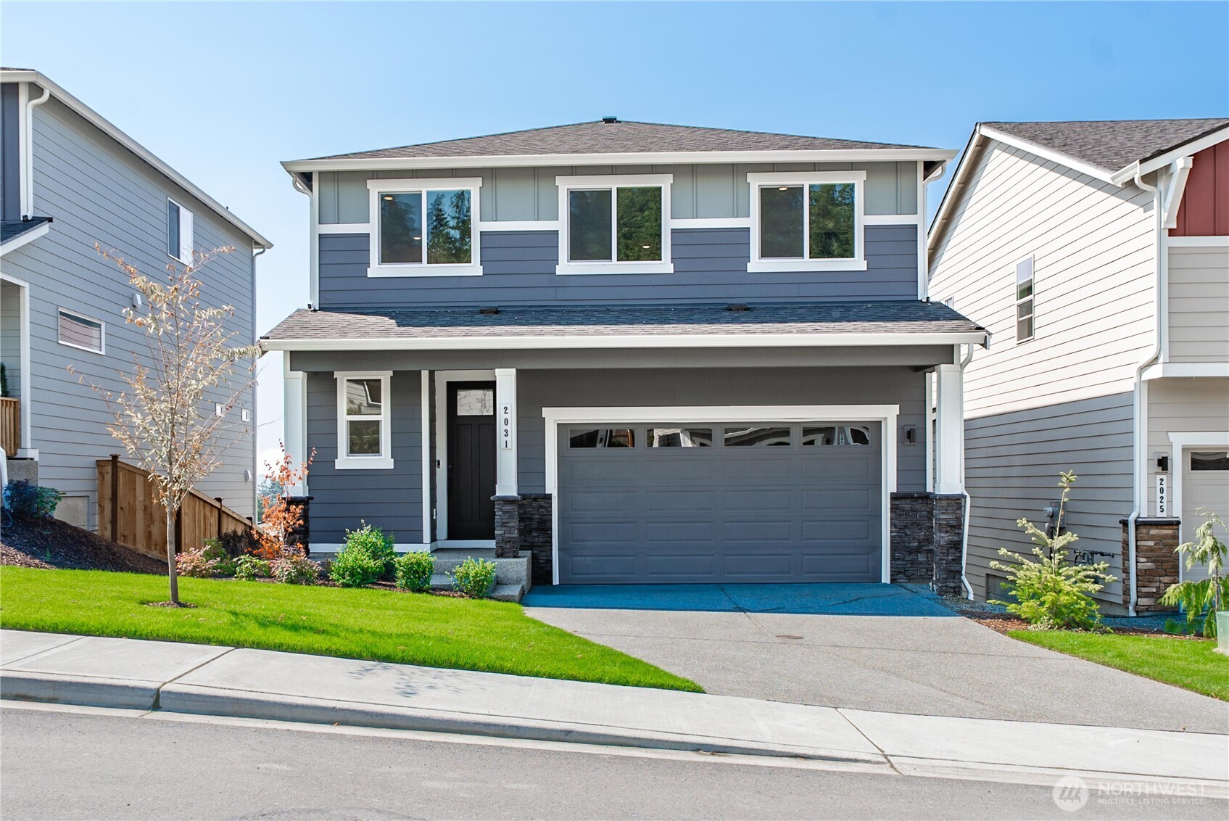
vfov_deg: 53.2
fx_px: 820
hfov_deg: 73.7
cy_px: 410
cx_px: 614
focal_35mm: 24
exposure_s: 1/125
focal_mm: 24
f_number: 7.1
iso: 80
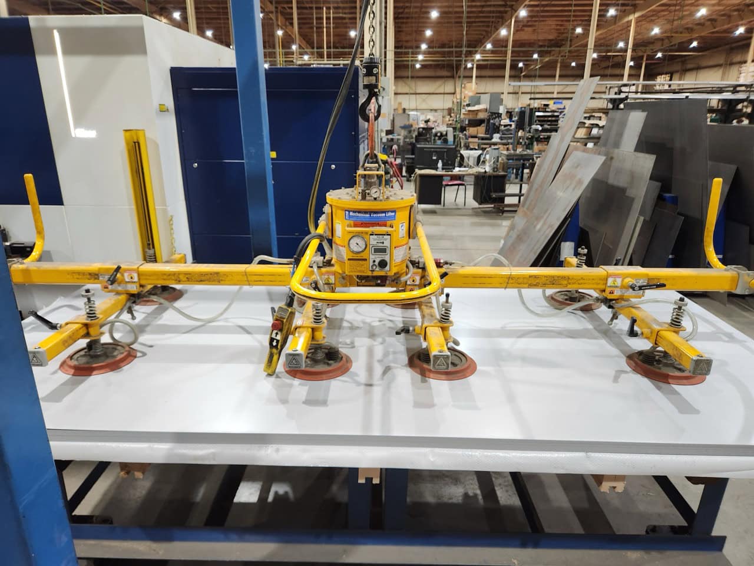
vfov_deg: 58.9
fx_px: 501
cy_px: 283
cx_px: 377
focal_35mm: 23
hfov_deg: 73.9
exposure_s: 1/120
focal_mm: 5.4
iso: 320
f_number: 1.8
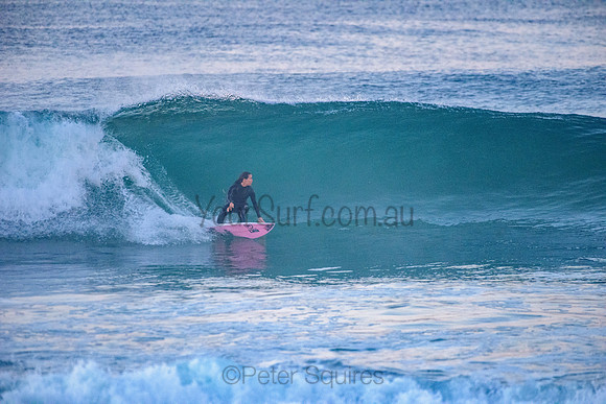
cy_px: 202
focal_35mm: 500
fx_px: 8418
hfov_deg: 4.1
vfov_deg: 2.8
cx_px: 303
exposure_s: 1/500
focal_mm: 500
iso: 5000
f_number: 5.6
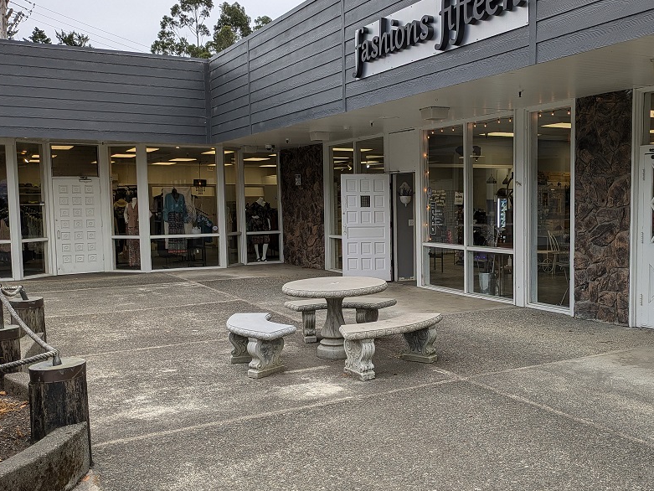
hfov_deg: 49.3
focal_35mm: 37
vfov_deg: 38.7
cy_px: 255
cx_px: 434
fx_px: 699
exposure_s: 1/431
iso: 49
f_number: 1.89
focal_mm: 5.43
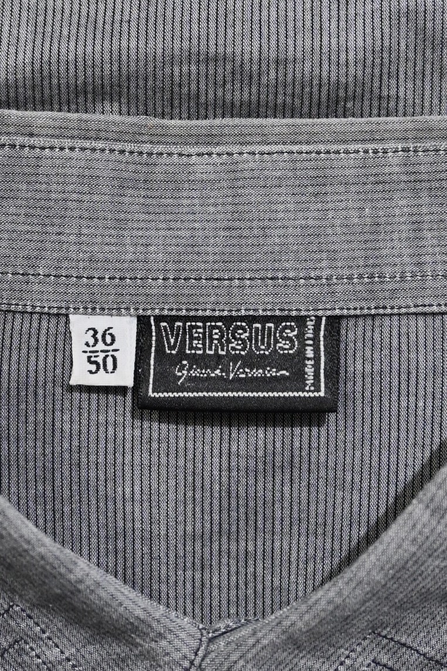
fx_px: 573
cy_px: 336
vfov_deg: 60.7
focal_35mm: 31
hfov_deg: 42.6
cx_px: 224
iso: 1250
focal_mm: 20.5
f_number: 3.8
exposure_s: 1/50
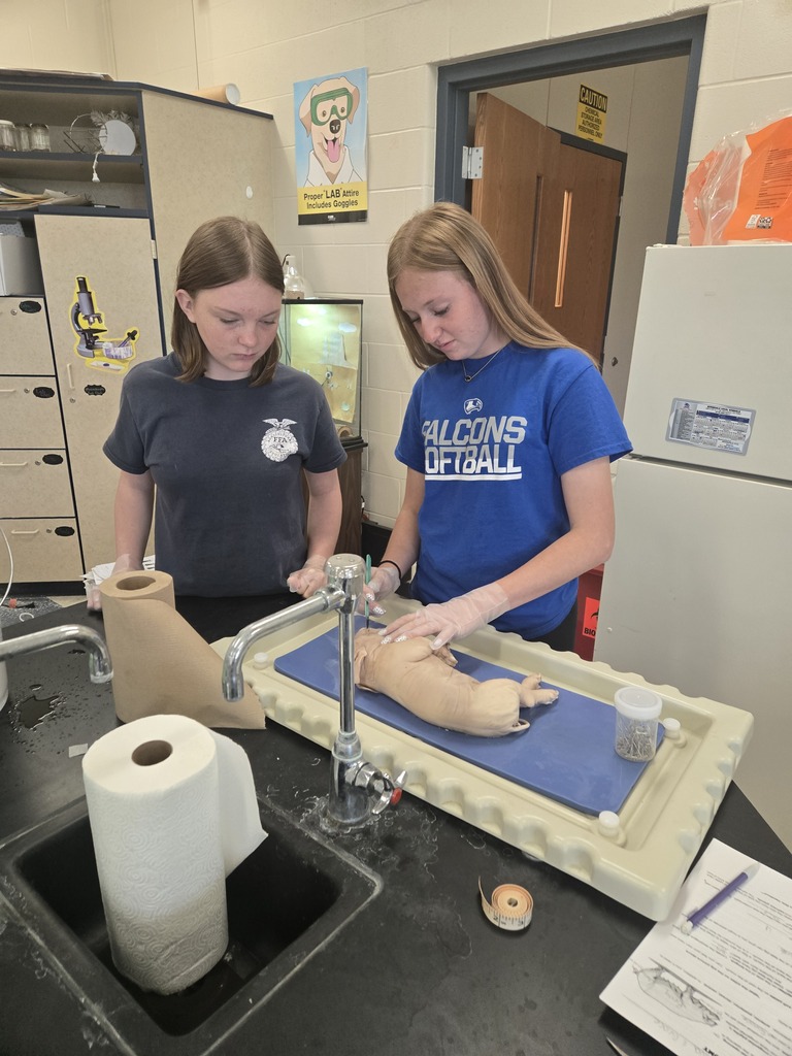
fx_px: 702
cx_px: 396
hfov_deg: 58.9
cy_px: 528
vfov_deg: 73.9
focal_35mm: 23
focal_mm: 5.4
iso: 400
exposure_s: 1/120
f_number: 1.8
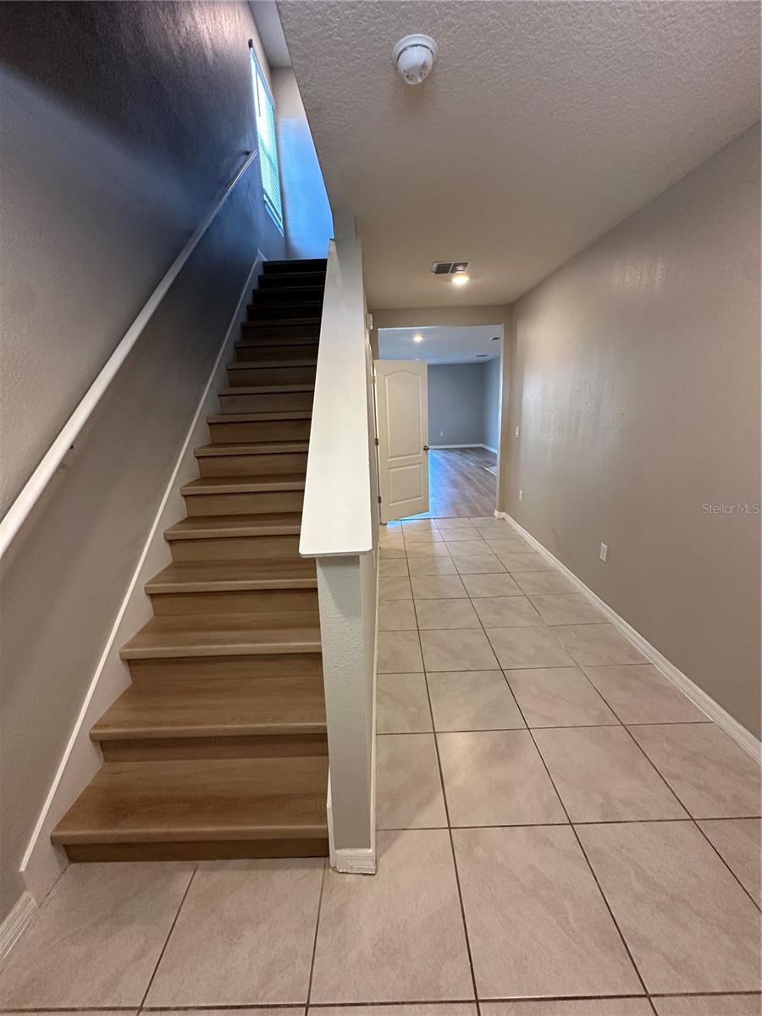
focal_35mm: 14
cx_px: 381
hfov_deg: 85.7
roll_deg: +2.0
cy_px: 508
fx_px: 411
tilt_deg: -14.4
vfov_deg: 102.1
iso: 320
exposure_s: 1/120
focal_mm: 2.22
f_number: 2.2
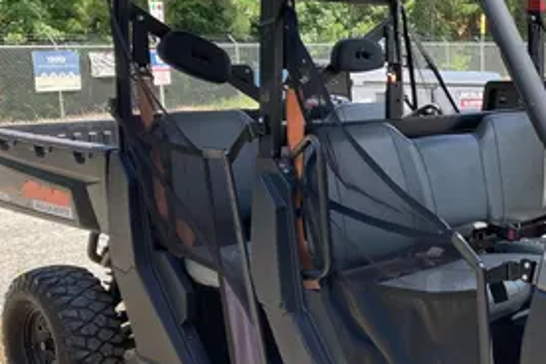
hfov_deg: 33.1
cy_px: 242
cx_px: 467
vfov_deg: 23.3
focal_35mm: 58
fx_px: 880
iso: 20
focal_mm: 3.99
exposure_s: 1/539
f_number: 1.8
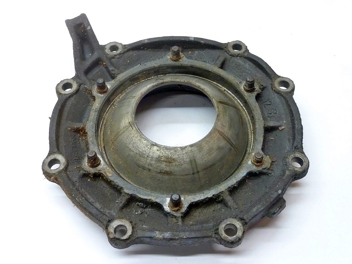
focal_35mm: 37
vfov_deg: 38.7
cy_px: 132
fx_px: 376
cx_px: 176
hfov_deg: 50.1
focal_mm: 6.1
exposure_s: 1/13
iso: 400
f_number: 3.6
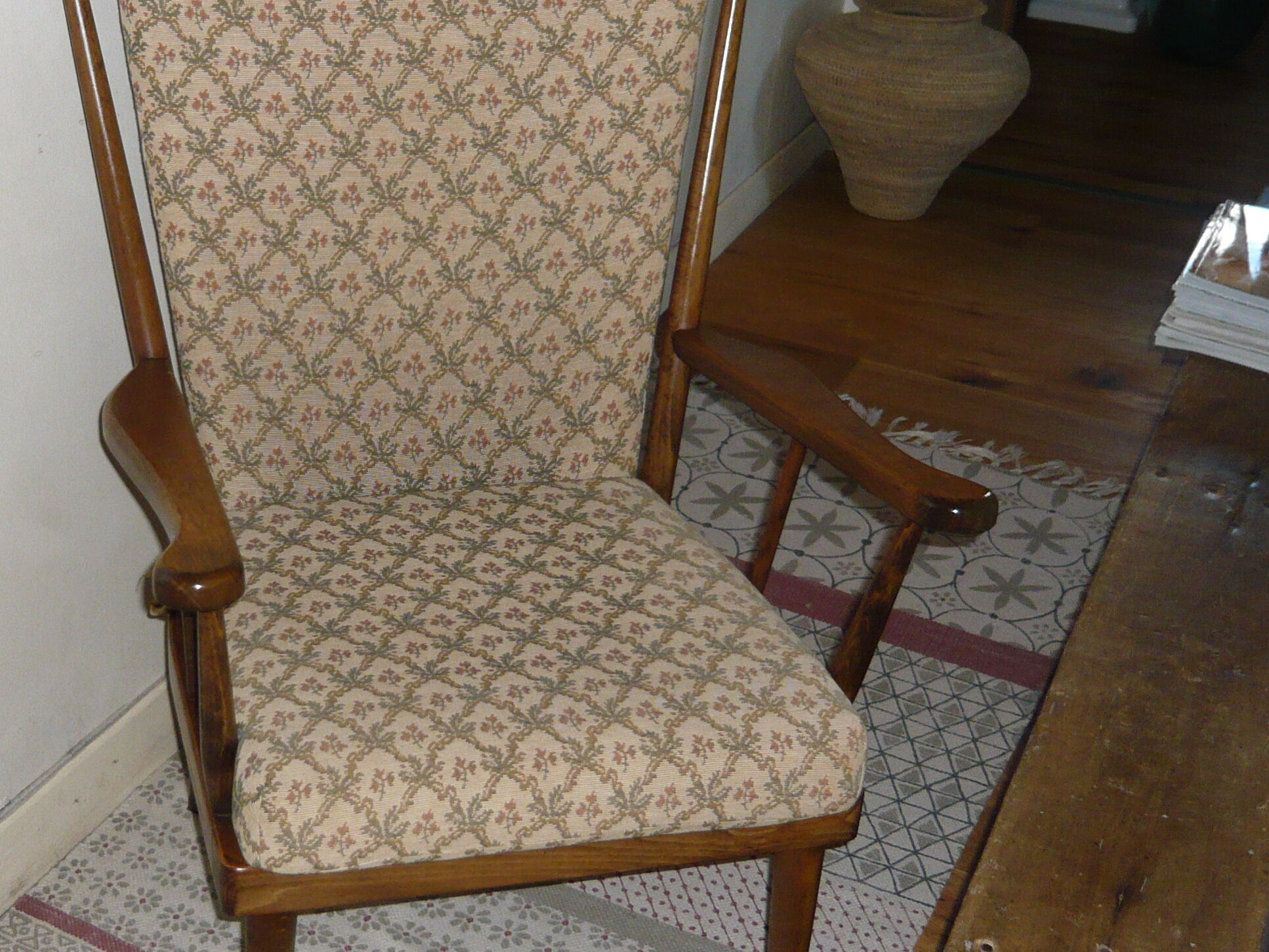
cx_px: 389
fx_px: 1980
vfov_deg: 27.0
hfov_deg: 35.1
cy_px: 528
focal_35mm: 54
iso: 160
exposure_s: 1/30
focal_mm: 5.5
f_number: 3.1
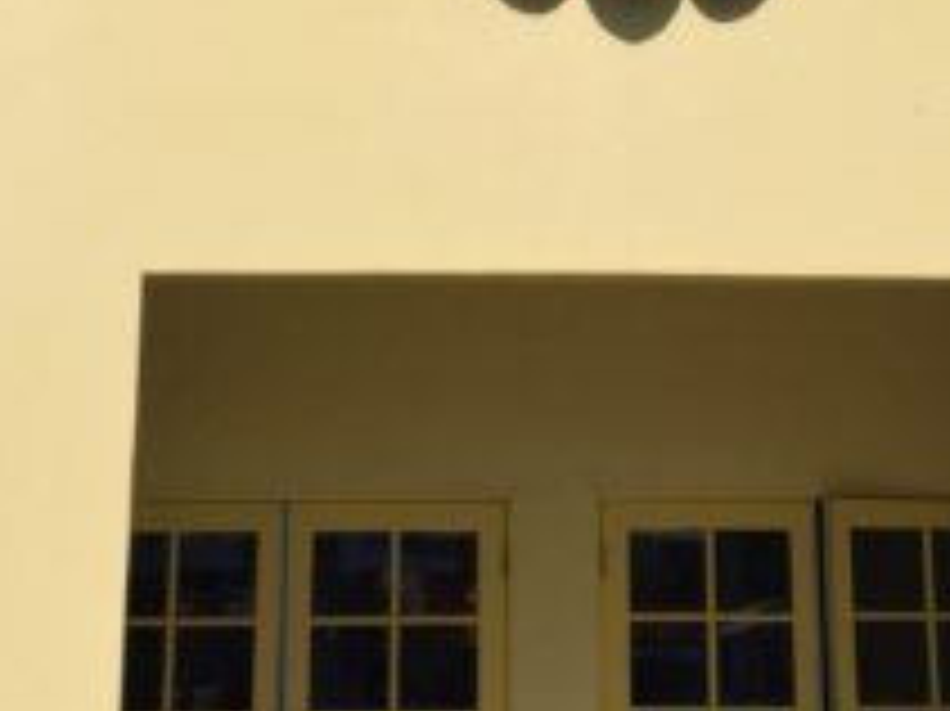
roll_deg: +0.3
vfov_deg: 16.9
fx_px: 2304
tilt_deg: +16.9
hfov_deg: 23.1
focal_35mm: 84
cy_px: -115
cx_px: 666
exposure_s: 1/4950
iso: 32
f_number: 2.2
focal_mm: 4.15
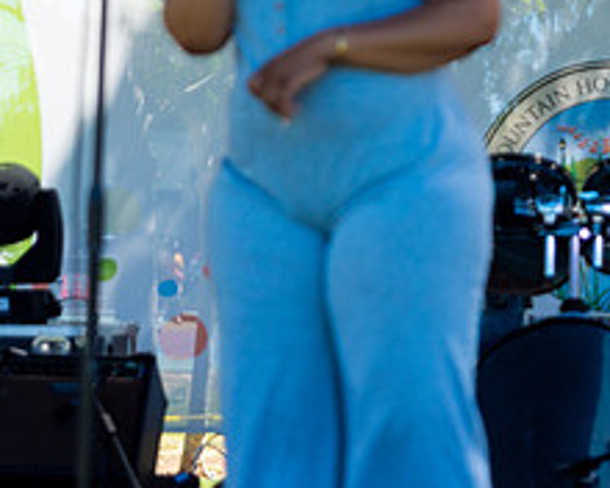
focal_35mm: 173
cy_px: 76
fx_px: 3123
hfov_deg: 11.1
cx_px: 513
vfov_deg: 8.9
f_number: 2.8
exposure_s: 1/4000
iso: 160
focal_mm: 70
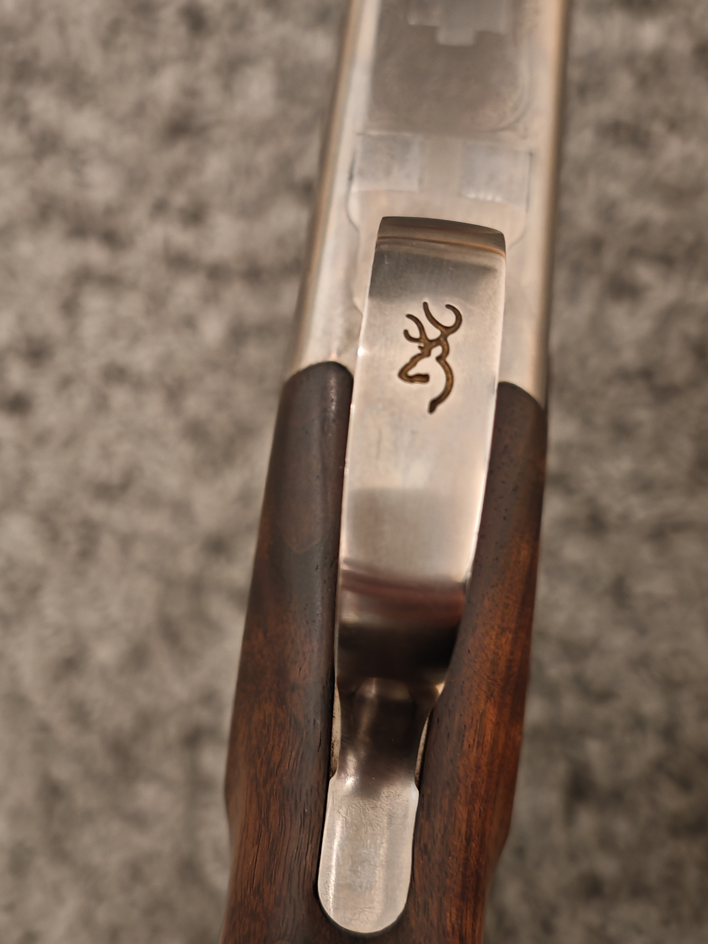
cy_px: 472
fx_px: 1200
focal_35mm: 44
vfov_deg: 42.9
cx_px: 354
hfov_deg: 32.9
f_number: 1.4
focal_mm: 6.83
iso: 800
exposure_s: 1/25
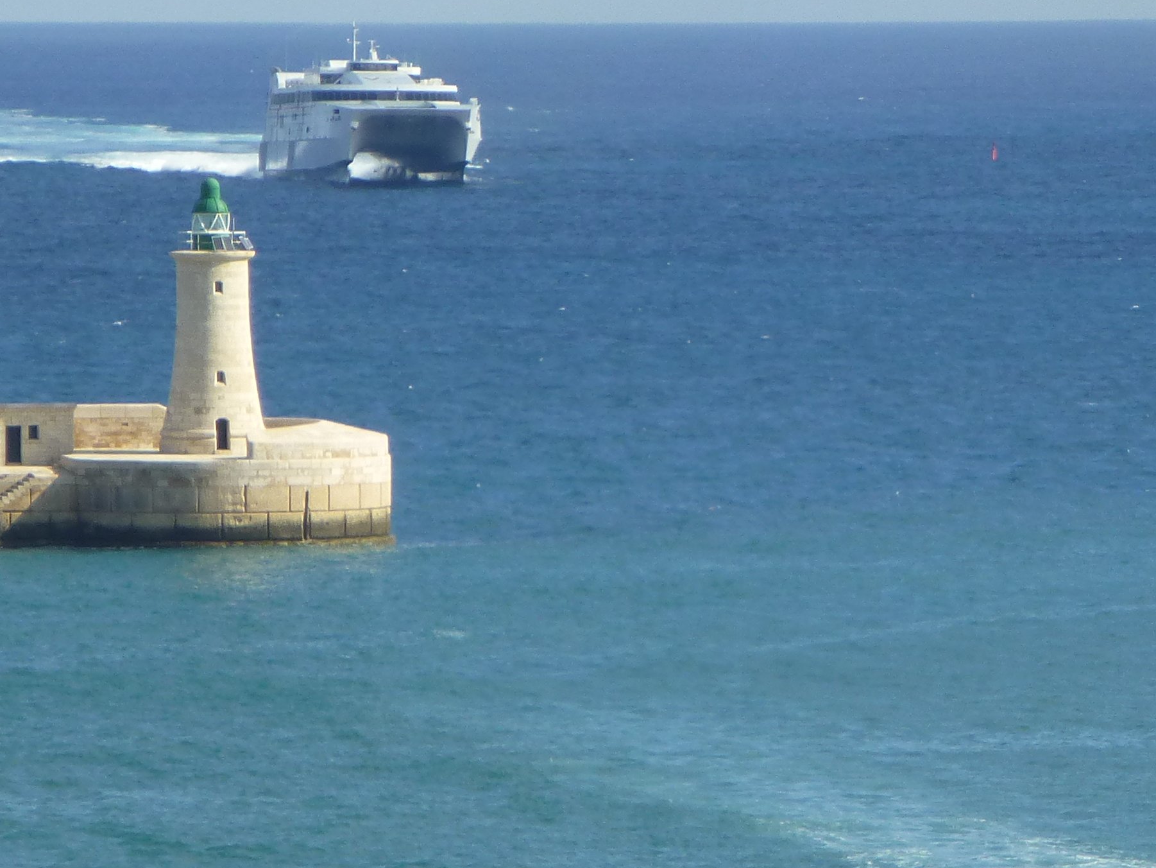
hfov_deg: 4.2
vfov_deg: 3.1
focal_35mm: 477
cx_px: 790
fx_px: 15932
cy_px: 510
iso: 100
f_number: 5.5
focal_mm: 35.6
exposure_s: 1/400
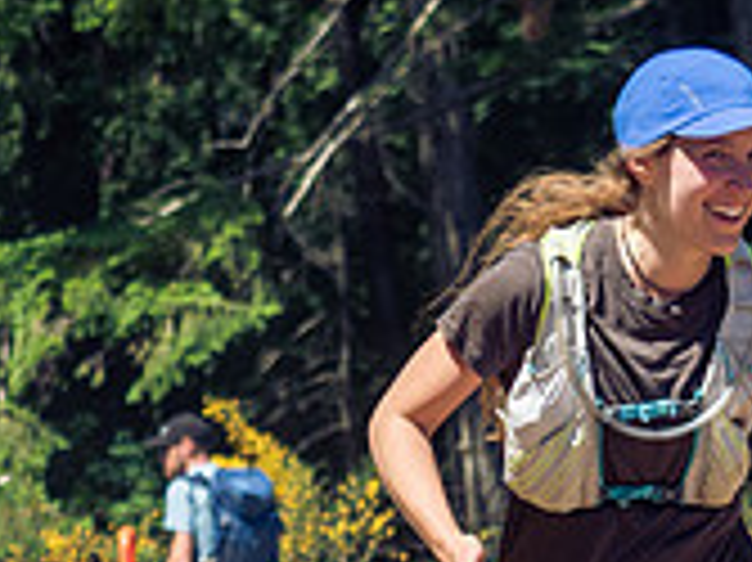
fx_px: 6035
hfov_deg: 7.1
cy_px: 578
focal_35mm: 278
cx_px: 775
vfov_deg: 5.3
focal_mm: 40
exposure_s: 1/2000
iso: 200
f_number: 2.8
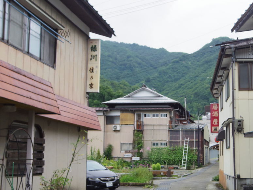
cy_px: 99
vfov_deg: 23.6
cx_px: 152
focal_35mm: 62
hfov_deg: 31.1
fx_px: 453
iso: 250
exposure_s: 1/640
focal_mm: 8.5
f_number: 3.2
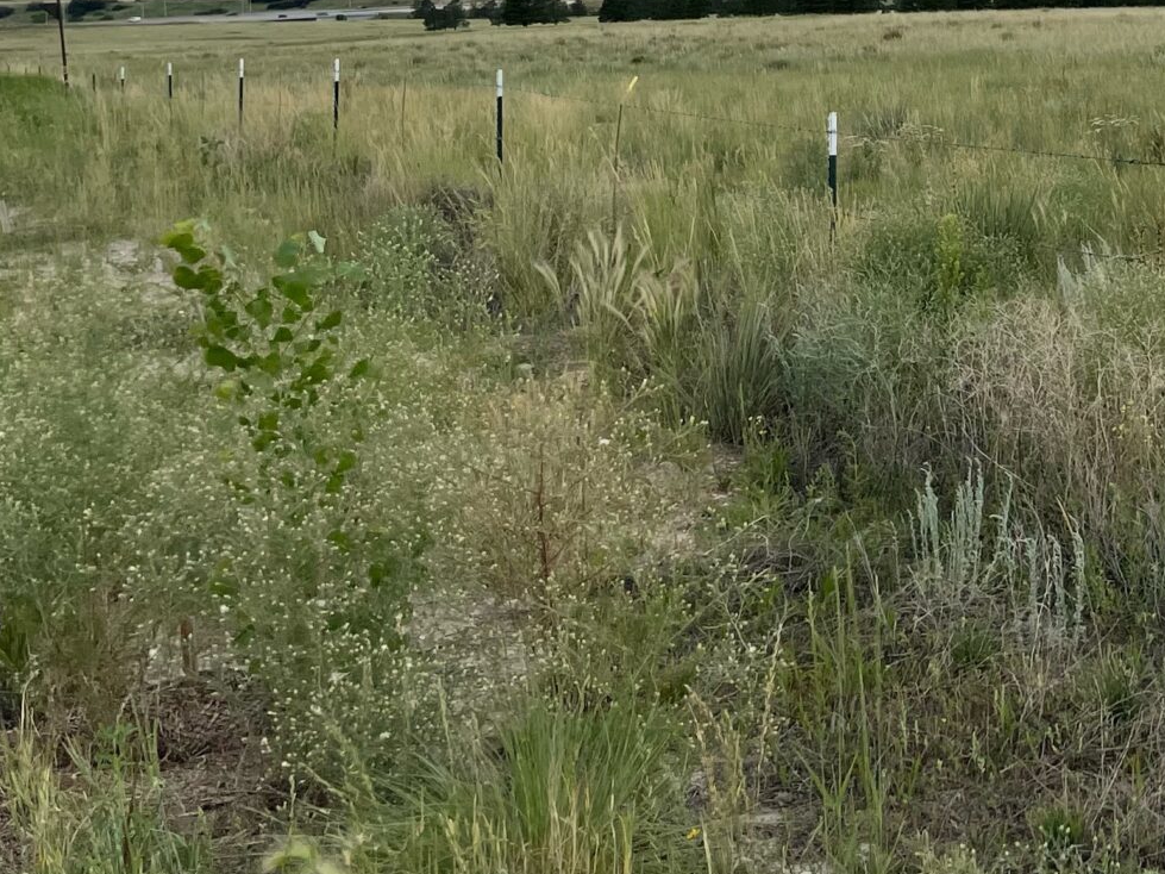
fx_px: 2288
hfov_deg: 25.6
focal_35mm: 68
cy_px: -51
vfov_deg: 20.7
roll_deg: +1.0
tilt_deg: -0.7
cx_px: 1407
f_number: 1.6
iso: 32
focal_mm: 4.2
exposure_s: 1/2398
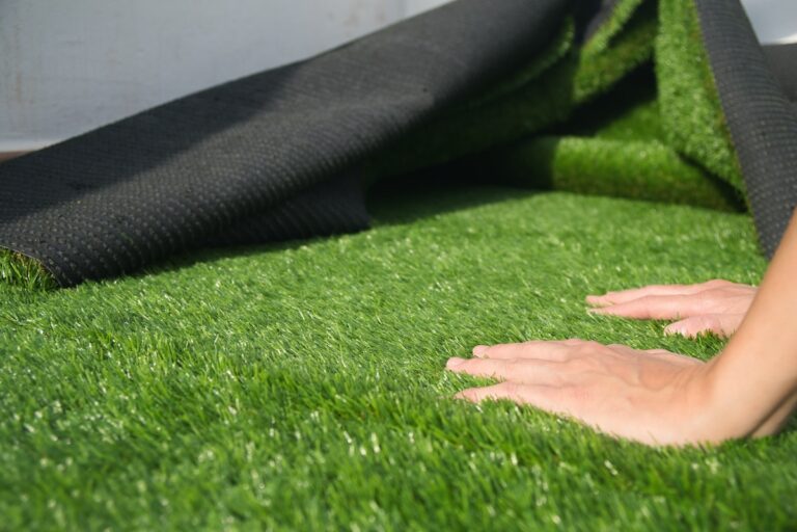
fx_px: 830
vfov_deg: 35.5
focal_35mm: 38
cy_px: 266
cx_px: 398
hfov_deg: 51.3
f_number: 4
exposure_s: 1/800
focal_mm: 25
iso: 200
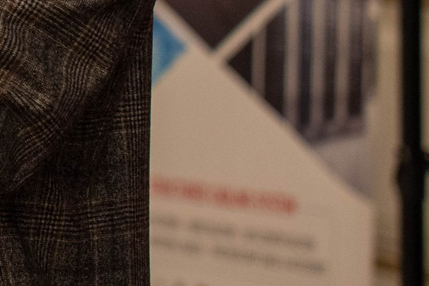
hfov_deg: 4.3
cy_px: -227
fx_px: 5591
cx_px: -466
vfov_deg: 2.9
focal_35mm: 469
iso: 800
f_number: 3.2
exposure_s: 1/200
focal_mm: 75
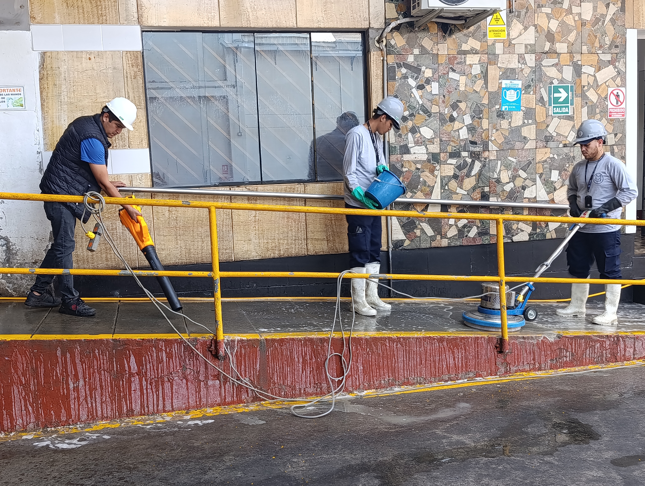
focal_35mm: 35
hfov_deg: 52.6
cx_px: 322
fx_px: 653
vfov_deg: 40.8
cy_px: 243
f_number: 1.65
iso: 152
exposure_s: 1/100
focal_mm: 6.11
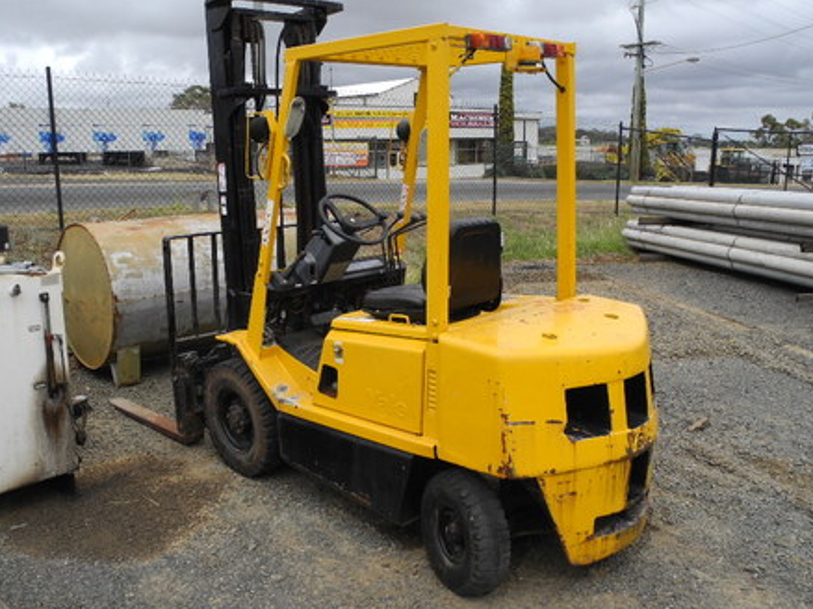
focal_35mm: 32
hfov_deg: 56.7
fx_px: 751
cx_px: 368
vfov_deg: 44.1
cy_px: 305
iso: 100
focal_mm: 6
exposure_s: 1/893
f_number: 4
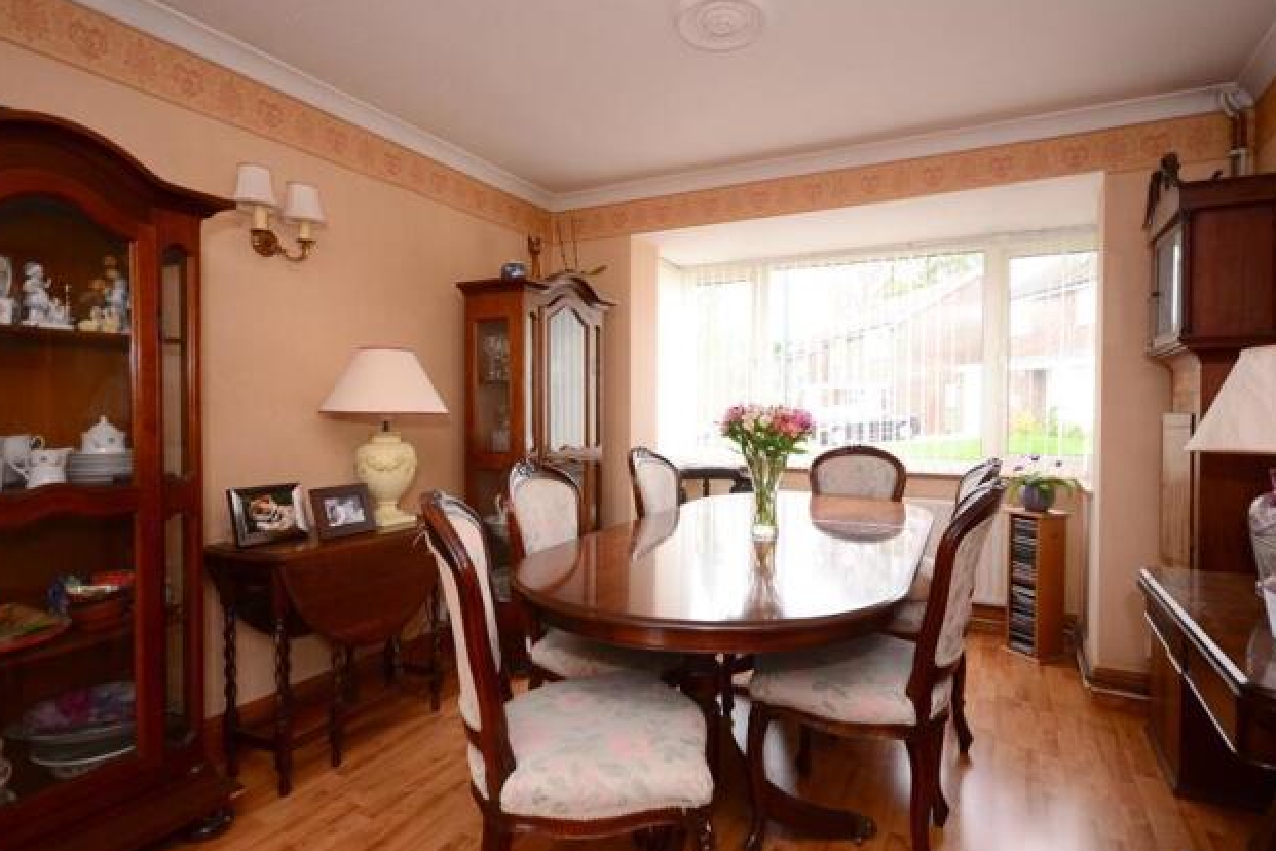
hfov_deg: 86.9
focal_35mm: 19
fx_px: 673
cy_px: 410
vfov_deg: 64.5
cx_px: 647
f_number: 5.6
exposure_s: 1/20
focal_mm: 12
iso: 400
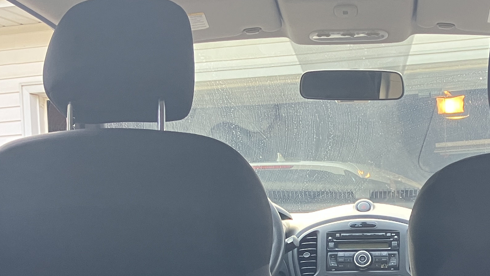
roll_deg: +0.9
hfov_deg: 27.2
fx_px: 1001
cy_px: 388
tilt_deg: -4.8
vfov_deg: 14.8
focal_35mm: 77
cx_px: 354
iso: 64
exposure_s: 1/60
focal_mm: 3.99
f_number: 1.8
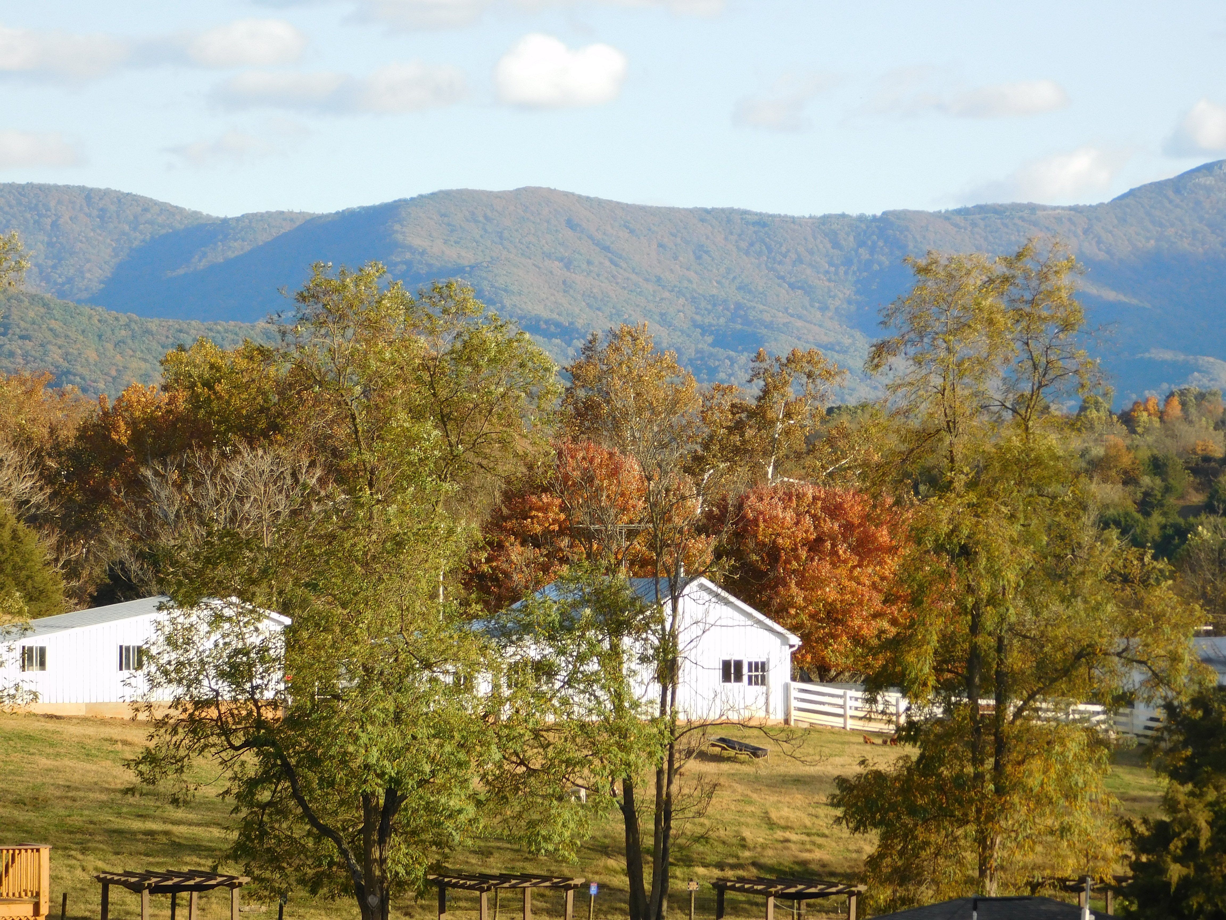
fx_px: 6021
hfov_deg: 11.6
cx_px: 613
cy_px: 460
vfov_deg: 8.7
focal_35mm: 170
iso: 125
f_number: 5.3
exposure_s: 1/250
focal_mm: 30.1
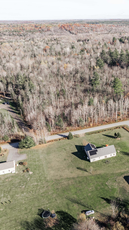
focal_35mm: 35
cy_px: 115
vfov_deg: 56.6
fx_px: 213
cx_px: 134
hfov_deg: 30.8
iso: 100
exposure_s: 1/1250
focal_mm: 12.29
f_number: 2.8
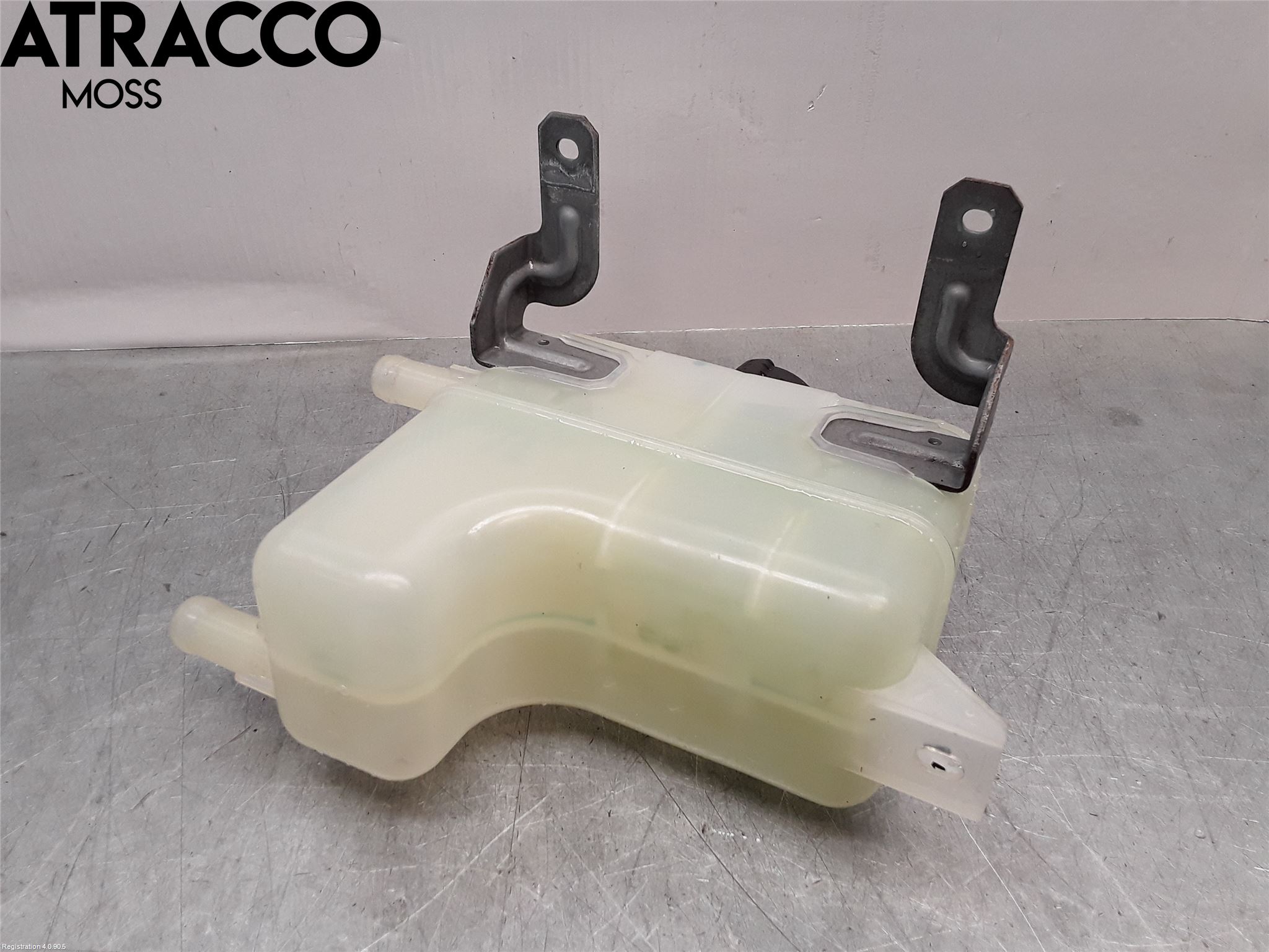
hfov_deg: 63.4
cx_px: 634
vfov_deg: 49.7
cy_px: 476
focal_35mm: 28
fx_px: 1026
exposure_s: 1/100
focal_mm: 2.91
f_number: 1.9
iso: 50
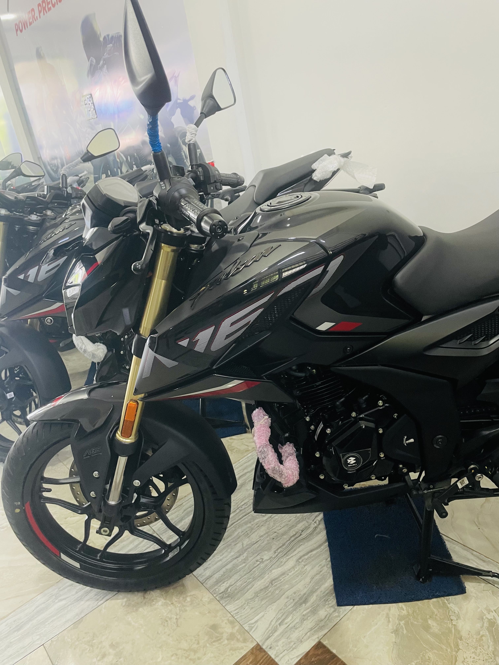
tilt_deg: -22.3
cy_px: 332
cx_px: 250
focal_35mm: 26
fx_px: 500
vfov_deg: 67.3
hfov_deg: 53.1
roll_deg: +10.5
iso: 100
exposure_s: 1/50
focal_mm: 4.2
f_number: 1.6
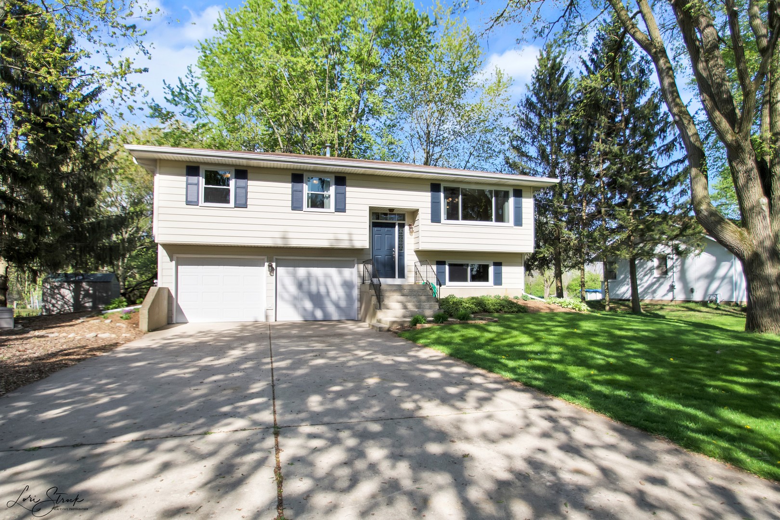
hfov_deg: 90.0
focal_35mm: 18
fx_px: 390
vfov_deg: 67.4
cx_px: 390
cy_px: 260
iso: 400
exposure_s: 1/2500
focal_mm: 12
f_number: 8
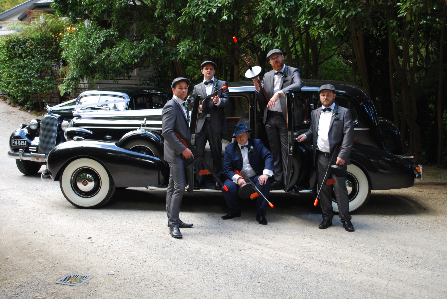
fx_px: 522
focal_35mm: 42
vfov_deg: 32.0
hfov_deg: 46.4
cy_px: 150
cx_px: 224
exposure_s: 1/30
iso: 250
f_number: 4.5
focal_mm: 28
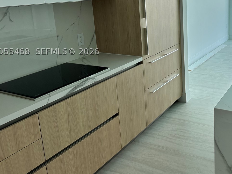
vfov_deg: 35.4
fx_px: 268
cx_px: 173
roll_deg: +1.8
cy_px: 51
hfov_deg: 45.2
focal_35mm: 40
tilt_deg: -12.8
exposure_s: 1/278
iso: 80
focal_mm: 6.86
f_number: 1.78
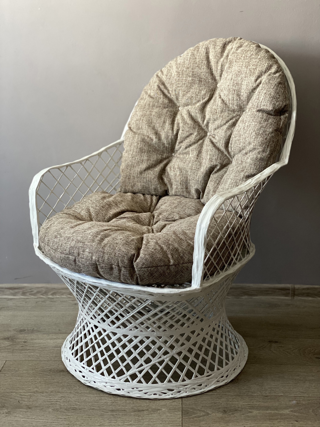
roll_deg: -0.2
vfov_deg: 36.8
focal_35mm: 52
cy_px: 214
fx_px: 641
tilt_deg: -14.2
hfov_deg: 28.0
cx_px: 160
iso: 200
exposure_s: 1/40
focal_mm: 6
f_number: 2
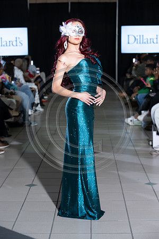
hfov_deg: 16.7
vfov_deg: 24.8
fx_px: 543
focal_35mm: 82
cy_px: 120
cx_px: 80
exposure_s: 1/160
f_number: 5
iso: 1250
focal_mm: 82
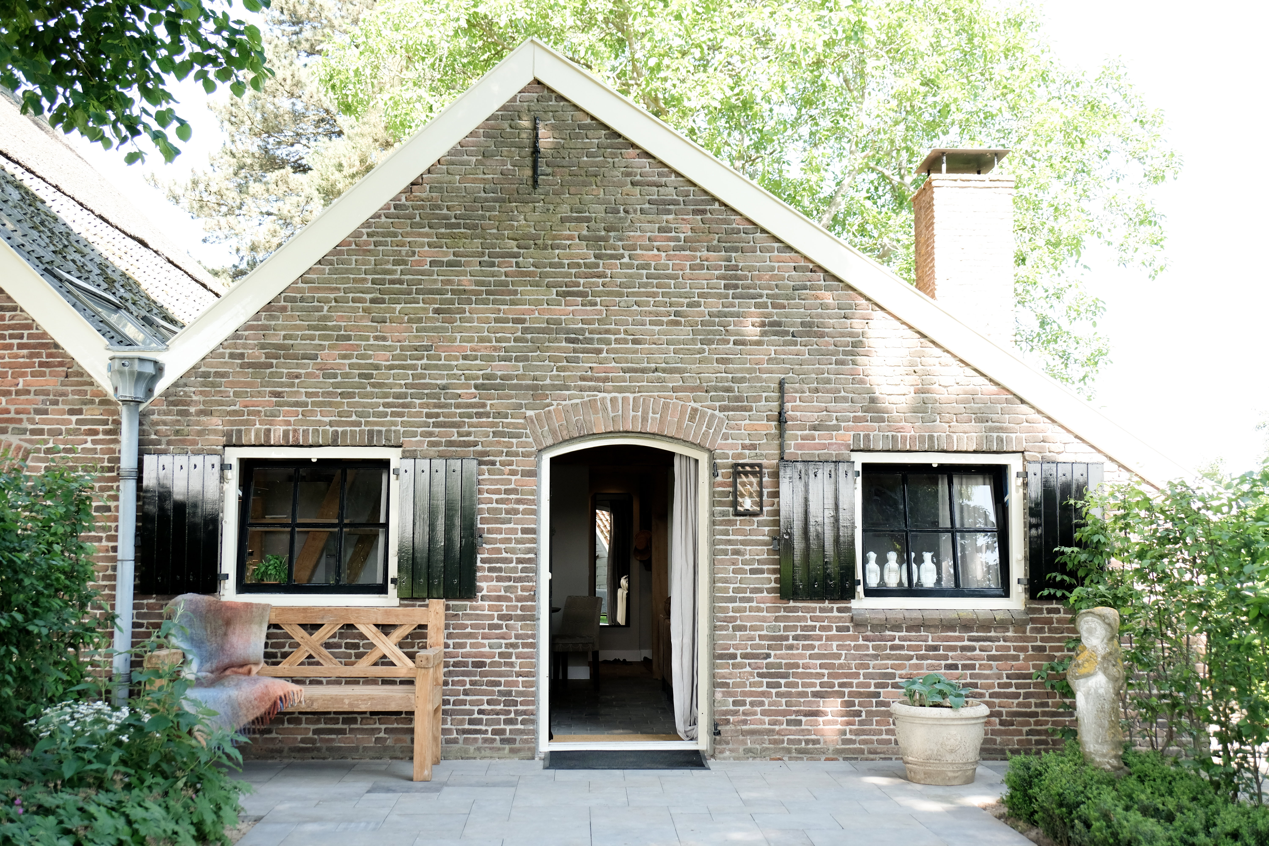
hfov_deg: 48.5
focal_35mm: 40
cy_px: 423
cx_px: 634
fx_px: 1410
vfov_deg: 33.4
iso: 640
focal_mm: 26.6
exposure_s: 1/320
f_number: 4.2
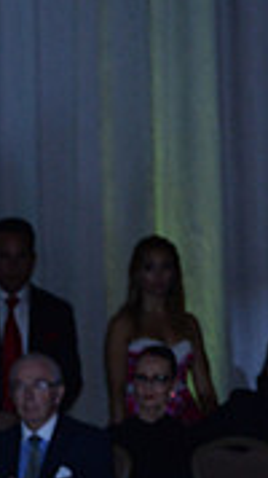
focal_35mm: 681
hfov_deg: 1.8
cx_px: -192
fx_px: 8612
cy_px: 575
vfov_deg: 3.2
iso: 2000
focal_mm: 200
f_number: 5.6
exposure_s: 1/250
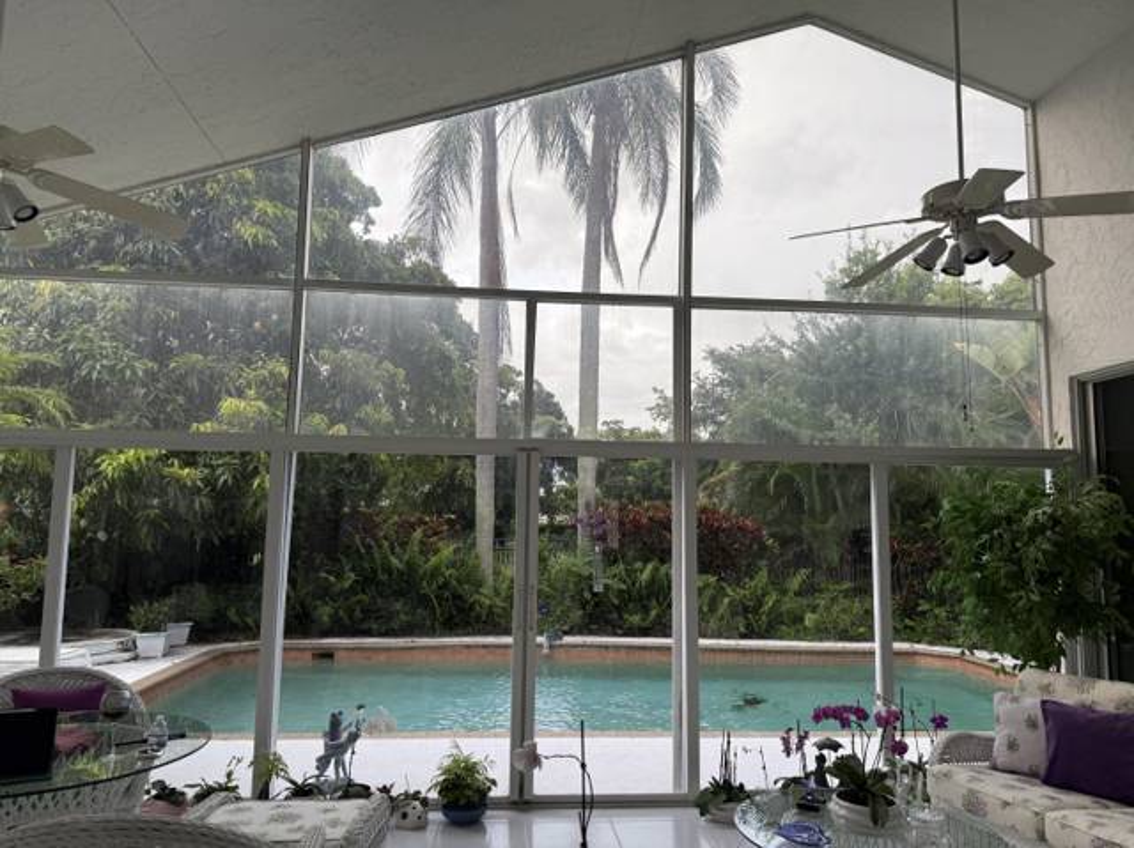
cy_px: 424
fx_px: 786
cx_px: 567
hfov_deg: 71.6
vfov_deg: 56.8
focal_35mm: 24
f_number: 1.78
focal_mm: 6.76
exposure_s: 1/370
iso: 80
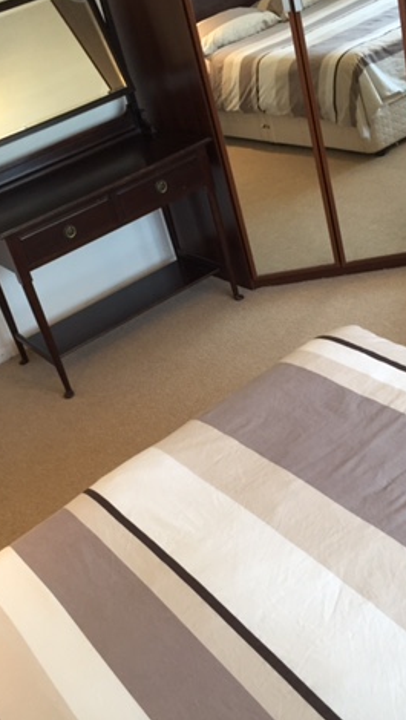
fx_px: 821
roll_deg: +16.4
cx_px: 199
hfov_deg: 27.8
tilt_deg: -28.8
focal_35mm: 43
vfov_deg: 47.3
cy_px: 354
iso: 160
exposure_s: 1/33
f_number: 2.2
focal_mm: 4.15
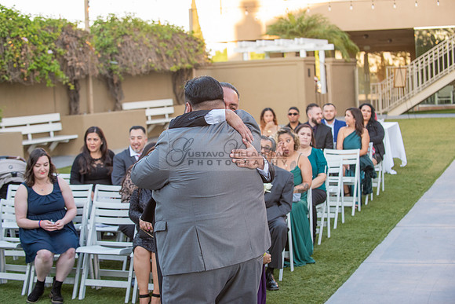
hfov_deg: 28.8
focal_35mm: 70
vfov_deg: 19.5
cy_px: 152
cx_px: 228
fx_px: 885
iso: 800
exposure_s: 1/320
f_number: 4
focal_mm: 70
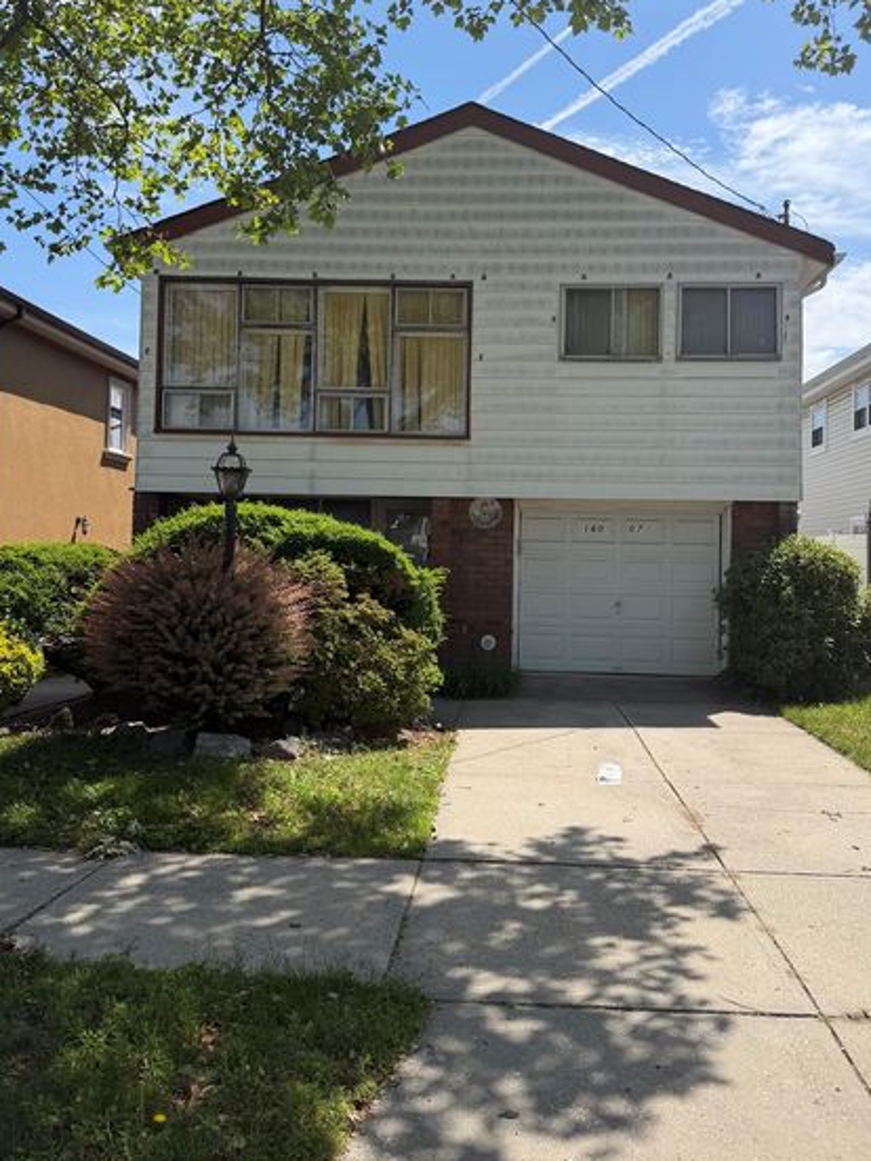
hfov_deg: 48.2
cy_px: 510
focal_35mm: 29
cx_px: 475
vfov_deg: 61.5
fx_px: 973
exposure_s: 1/4167
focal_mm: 6.76
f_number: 1.78
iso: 80
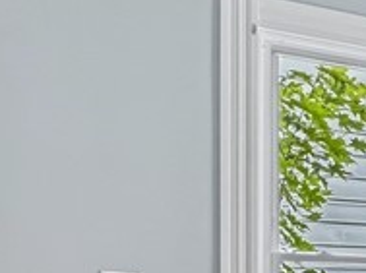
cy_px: 325
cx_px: 703
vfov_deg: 18.3
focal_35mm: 76
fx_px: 802
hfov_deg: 18.4
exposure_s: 1/60
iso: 400
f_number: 2.2
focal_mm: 2.2
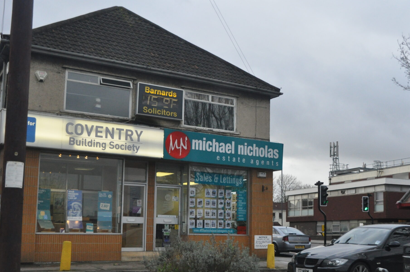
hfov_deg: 43.3
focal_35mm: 45
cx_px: 272
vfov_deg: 29.9
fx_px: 509
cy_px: 170
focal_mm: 21
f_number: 3.5
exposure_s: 1/500
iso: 1250
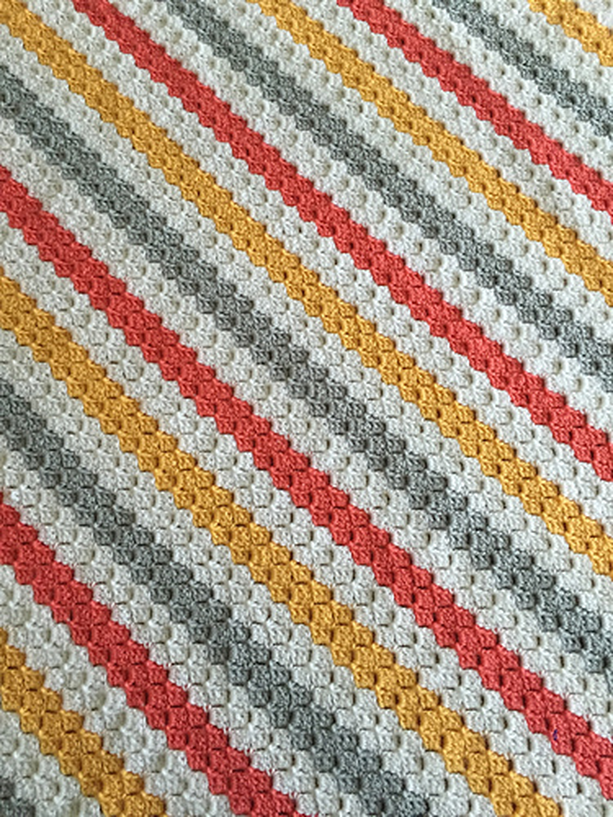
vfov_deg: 61.7
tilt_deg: -76.9
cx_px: 306
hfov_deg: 48.2
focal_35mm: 29
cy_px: 408
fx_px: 685
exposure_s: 1/30
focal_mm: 4.15
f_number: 2.2
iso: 160
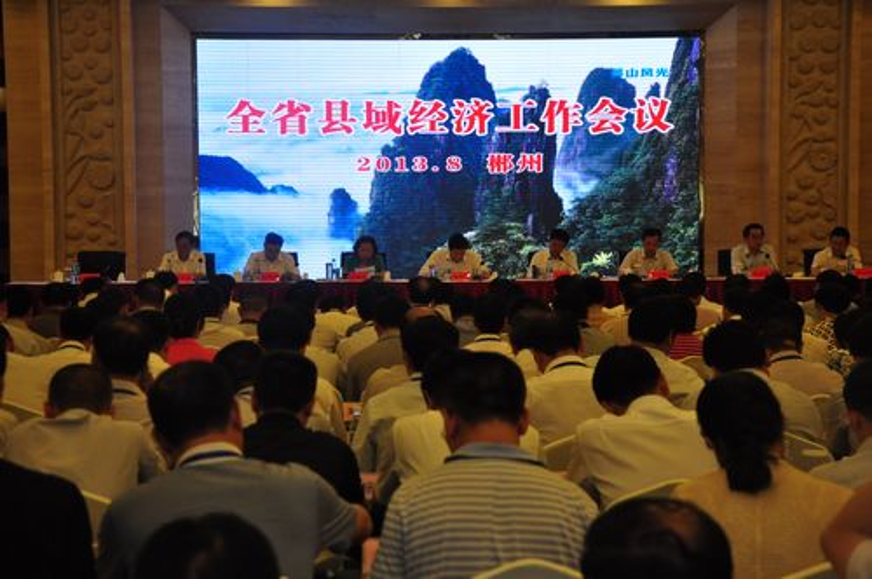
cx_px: 436
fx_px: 2395
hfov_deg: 20.6
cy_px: 290
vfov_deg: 13.8
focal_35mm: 99
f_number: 5.3
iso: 1250
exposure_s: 1/80
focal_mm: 66
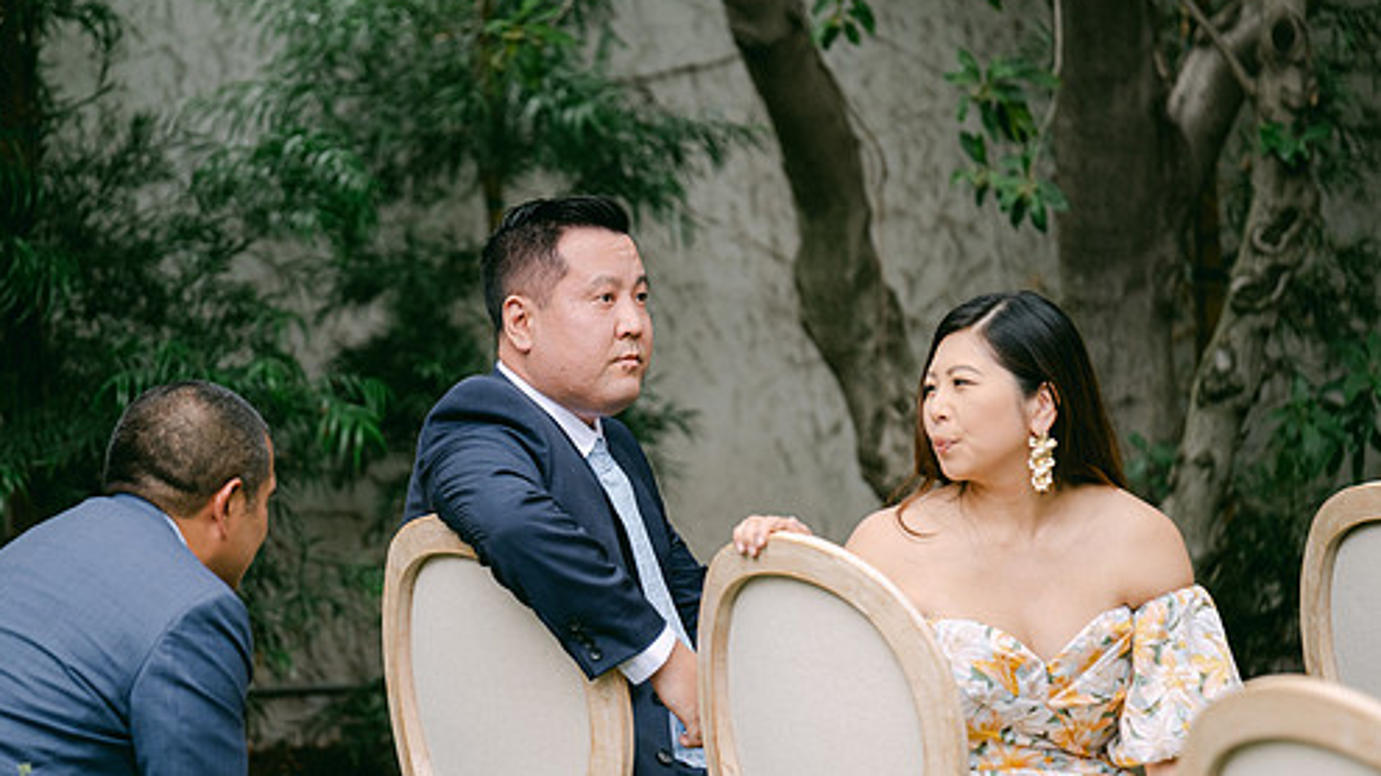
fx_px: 6113
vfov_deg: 7.3
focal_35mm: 167
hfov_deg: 12.9
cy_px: 523
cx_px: 575
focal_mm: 90.6
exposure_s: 1/240
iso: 320
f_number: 2.8
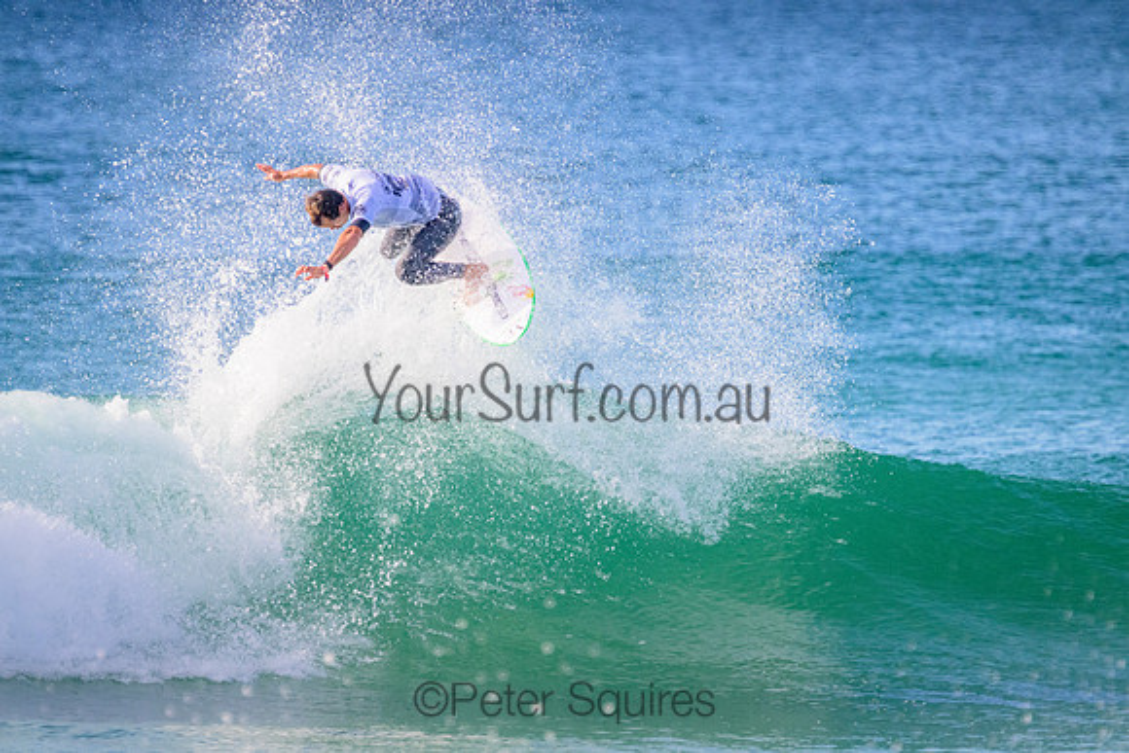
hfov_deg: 2.6
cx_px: 564
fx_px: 25094
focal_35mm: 800
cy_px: 376
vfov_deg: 1.7
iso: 2800
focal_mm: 800
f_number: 11
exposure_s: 1/2000
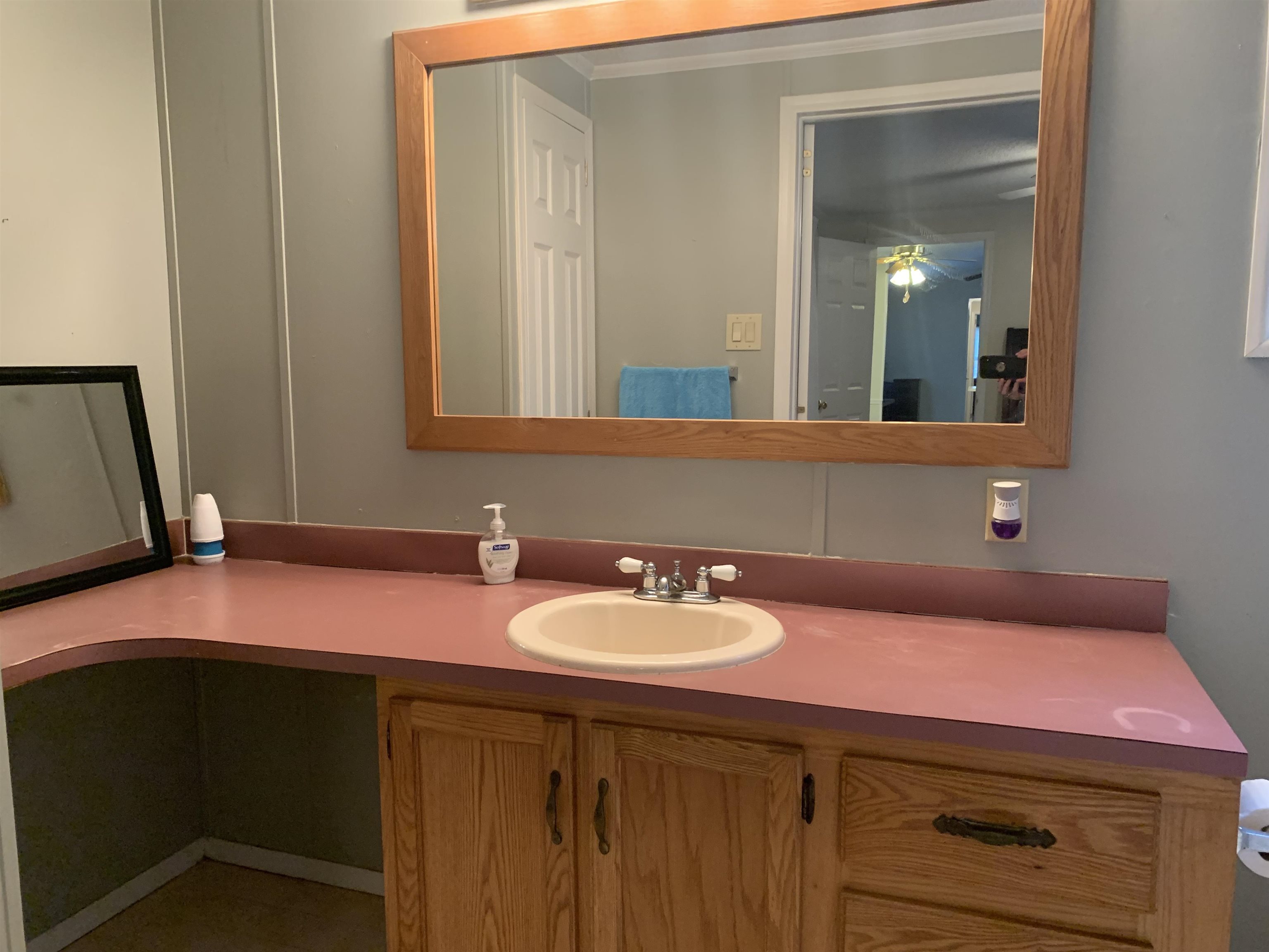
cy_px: 476
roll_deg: +0.7
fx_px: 953
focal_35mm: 26
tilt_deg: -8.0
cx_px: 634
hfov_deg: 67.3
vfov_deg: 53.1
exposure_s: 1/60
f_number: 1.8
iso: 250
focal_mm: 4.25
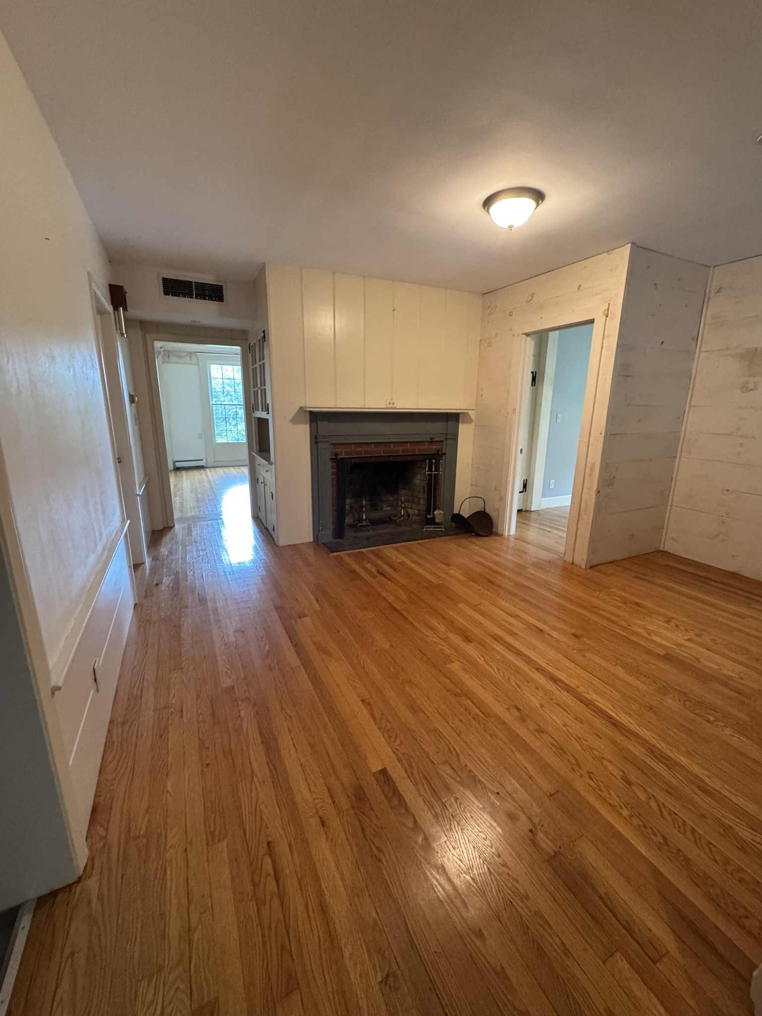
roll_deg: -1.1
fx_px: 411
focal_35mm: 14
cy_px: 508
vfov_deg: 102.1
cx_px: 381
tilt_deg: -13.0
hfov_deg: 85.7
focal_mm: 2.22
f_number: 2.2
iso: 640
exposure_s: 1/60
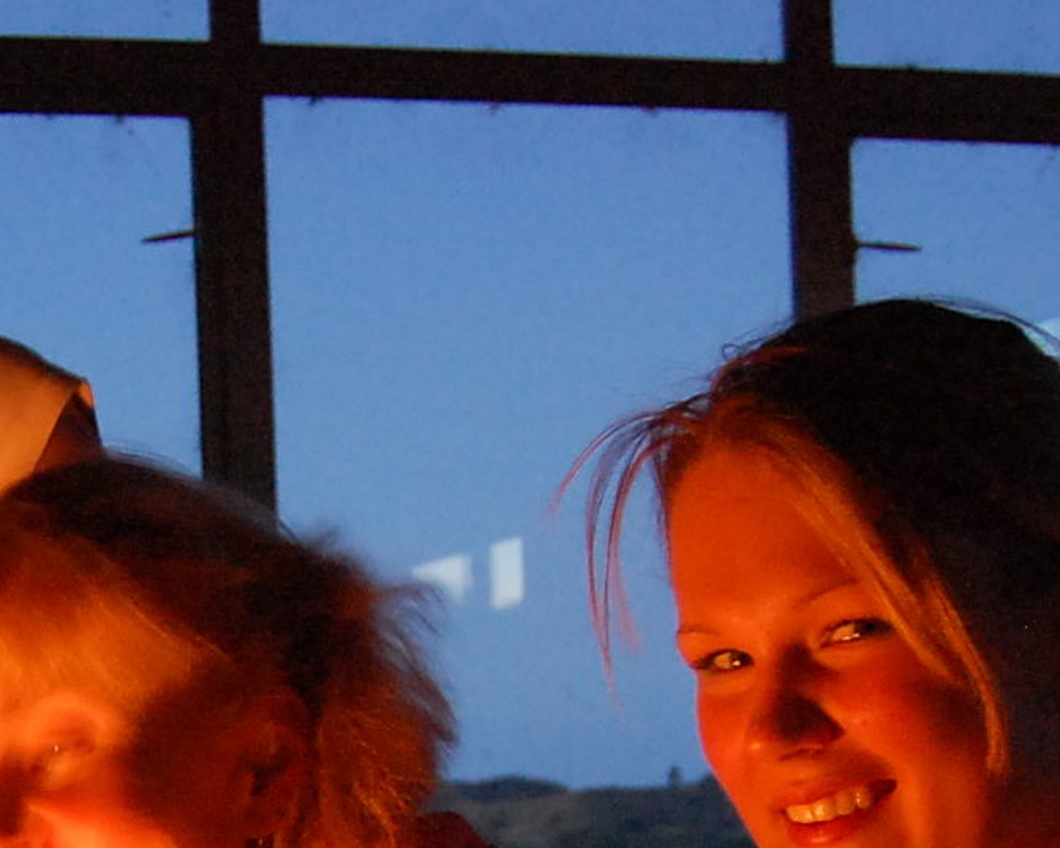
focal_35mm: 85
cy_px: 941
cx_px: 166
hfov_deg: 22.1
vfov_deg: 17.4
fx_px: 2667
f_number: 3.5
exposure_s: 1/6
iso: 1600
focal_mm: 18
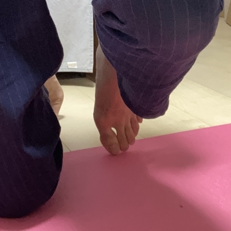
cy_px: 1
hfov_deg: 21.1
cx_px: 115
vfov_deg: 20.5
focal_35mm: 82
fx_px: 619
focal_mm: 2.87
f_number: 2.2
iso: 320
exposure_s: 1/30
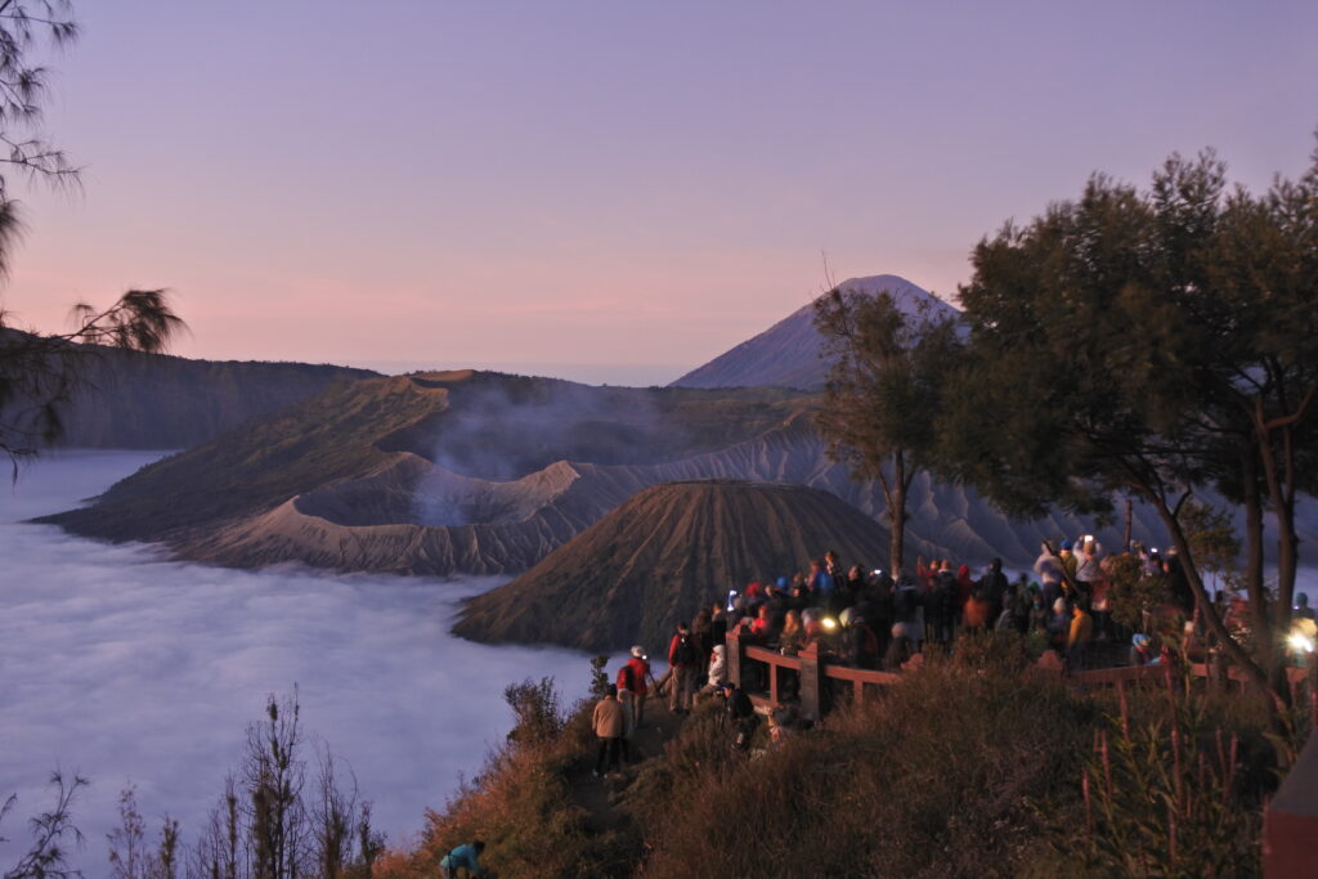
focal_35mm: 46
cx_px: 659
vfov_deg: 29.3
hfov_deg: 42.7
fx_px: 1684
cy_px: 440
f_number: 5
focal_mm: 17.2
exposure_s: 4
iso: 160
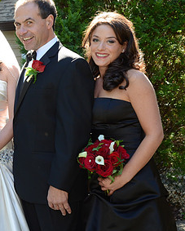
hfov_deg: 20.6
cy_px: 115
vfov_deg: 27.5
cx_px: -45
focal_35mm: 69
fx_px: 471
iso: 500
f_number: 6.3
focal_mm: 24
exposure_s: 1/125
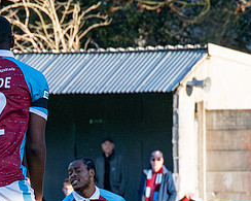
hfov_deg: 3.2
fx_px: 4418
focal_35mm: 595
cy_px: 227
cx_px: -47
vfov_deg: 2.6
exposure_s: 1/4000
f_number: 4
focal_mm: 76
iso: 400
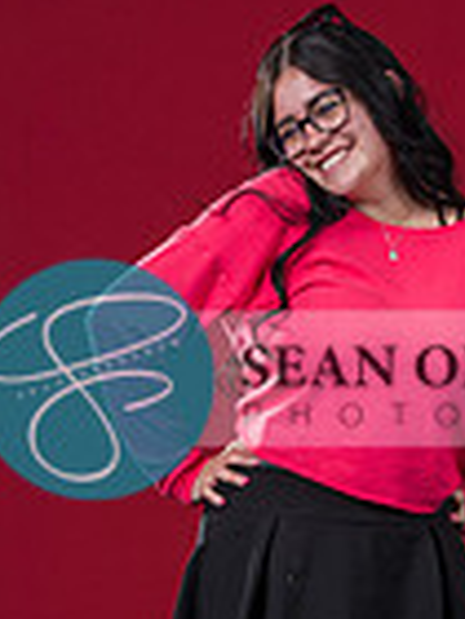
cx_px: 376
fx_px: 3600
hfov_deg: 7.4
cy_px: 579
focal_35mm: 201
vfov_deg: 9.8
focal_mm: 65
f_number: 5
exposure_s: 1/160
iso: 125
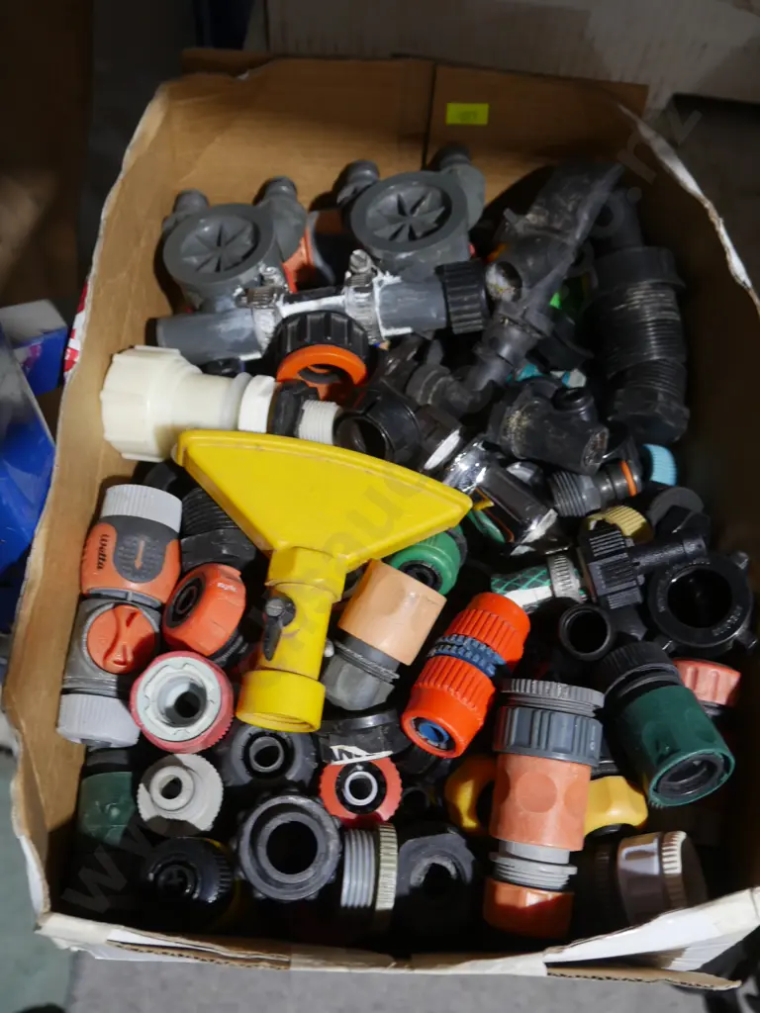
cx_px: 380
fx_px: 1054
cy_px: 506
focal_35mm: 36
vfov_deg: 51.4
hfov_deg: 39.7
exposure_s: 1/60
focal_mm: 18
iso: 640
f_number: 4
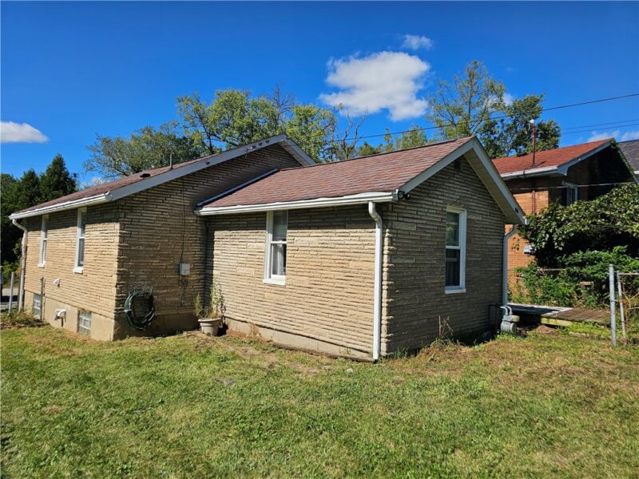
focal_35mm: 23
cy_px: 240
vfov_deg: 58.9
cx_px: 320
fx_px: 425
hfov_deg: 73.9
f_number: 1.7
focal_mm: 6.3
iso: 10
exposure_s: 1/1016
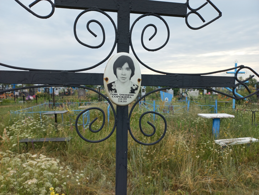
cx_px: 130
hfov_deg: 69.4
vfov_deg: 54.9
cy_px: 98
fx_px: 187
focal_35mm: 25
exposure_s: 1/335
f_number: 1.8
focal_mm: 4.6
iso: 24
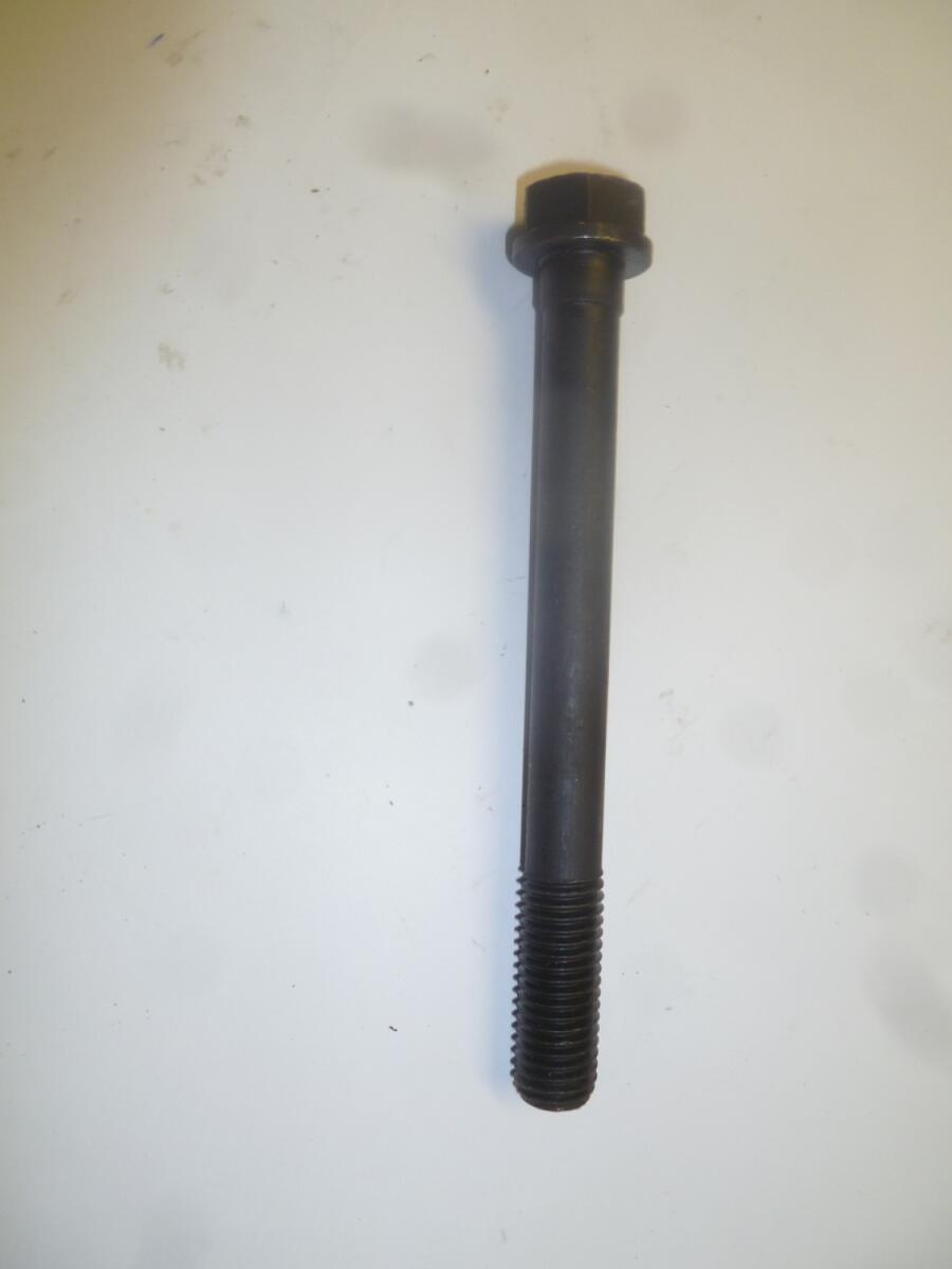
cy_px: 634
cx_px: 476
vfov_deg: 63.4
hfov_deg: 49.7
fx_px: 1027
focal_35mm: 28
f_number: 3.3
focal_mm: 5
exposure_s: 1/30
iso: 100
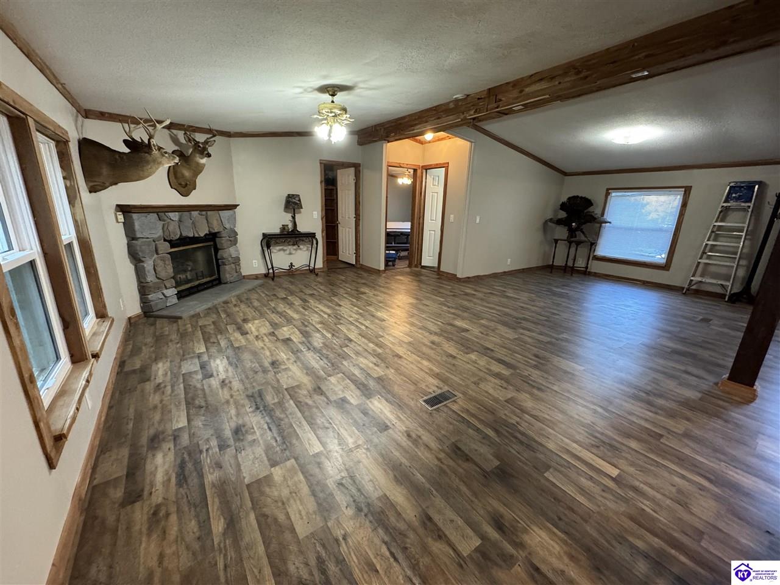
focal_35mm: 14
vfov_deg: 85.7
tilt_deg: -16.9
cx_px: 390
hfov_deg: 102.1
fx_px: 315
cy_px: 292
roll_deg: -2.2
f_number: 2.2
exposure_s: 1/60
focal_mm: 2.22
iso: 500
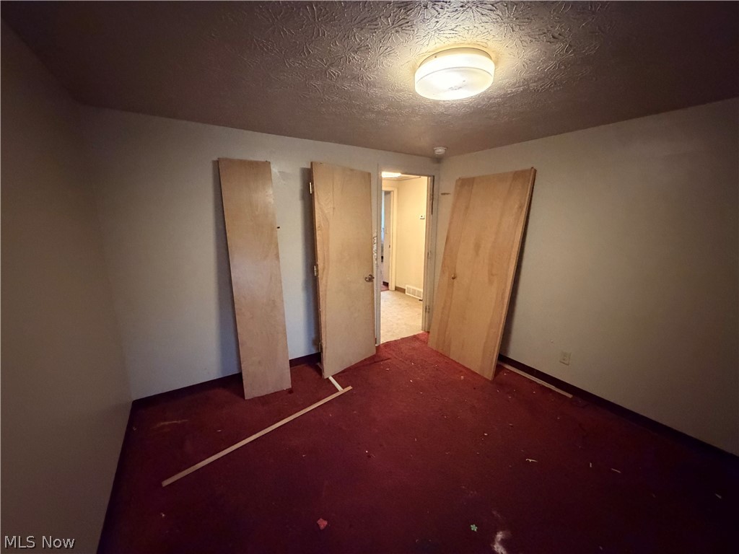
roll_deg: +0.7
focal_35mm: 14
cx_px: 370
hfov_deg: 102.1
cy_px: 277
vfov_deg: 85.7
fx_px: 299
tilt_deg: -12.6
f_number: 2.2
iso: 1250
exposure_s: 1/30
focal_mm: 2.22
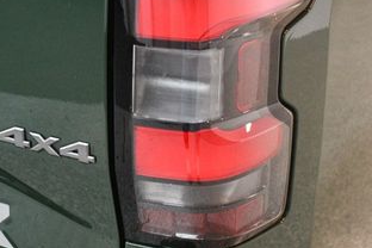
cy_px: 124
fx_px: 847
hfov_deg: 24.7
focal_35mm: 82
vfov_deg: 16.7
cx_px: 162
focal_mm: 27
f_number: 4
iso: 3200
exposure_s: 1/100
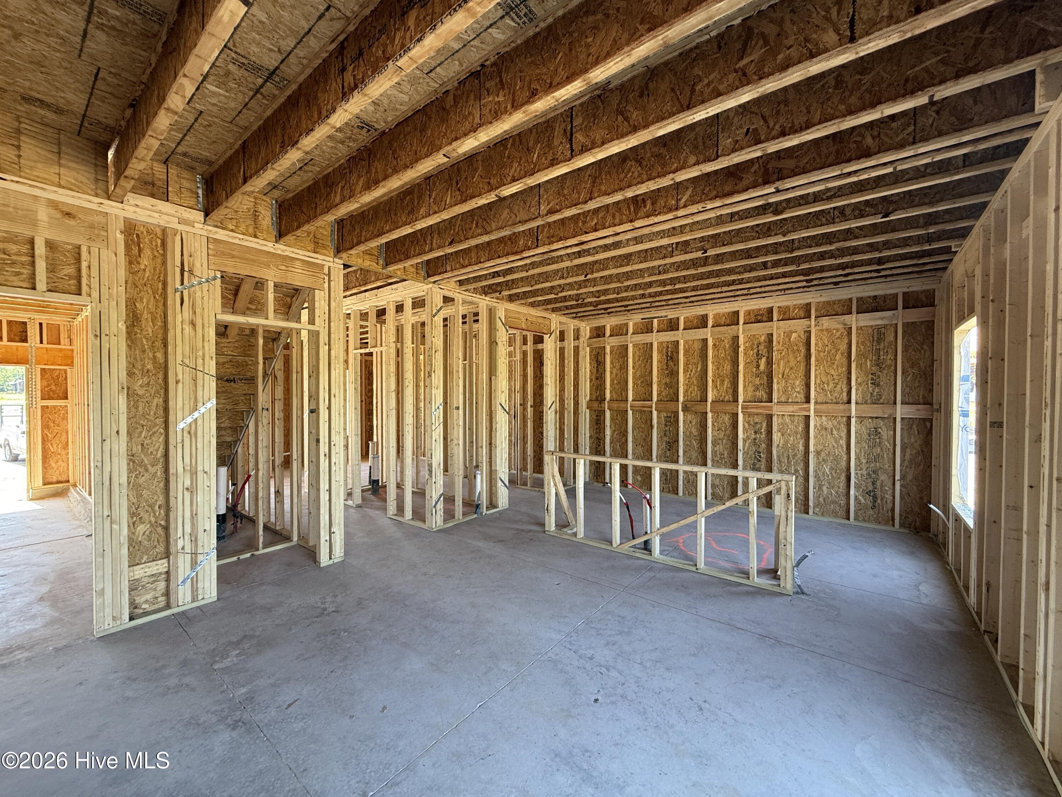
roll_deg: -0.6
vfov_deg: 85.7
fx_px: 430
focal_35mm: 14
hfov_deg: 102.1
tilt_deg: +0.1
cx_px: 531
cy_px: 398
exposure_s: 1/99
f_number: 2.2
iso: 100
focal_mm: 2.22
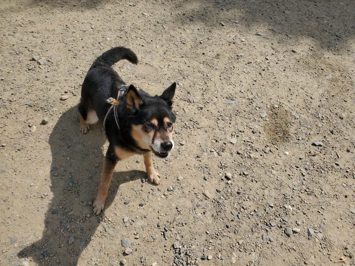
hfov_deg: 67.3
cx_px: 178
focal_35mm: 26
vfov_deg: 53.1
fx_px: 267
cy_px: 133
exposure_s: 1/1542
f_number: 2.4
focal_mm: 4.3
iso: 50
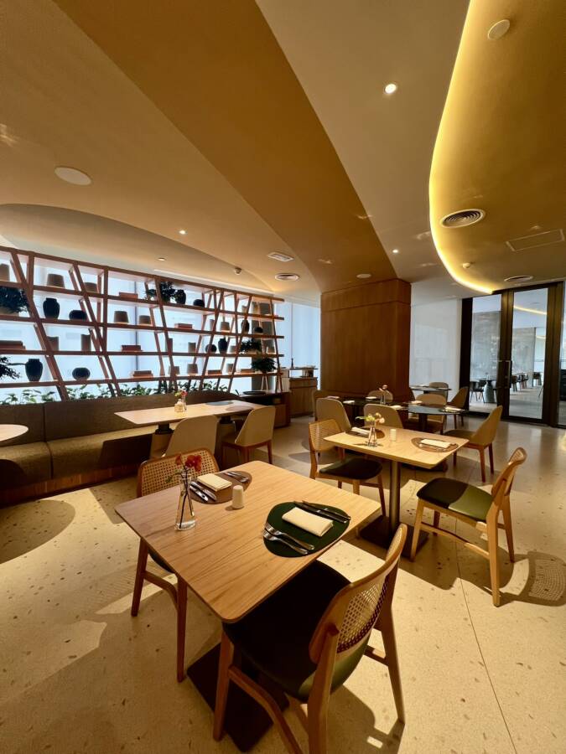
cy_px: 377
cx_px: 283
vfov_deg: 106.2
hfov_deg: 89.9
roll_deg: -0.3
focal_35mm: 13
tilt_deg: -3.5
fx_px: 283
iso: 125
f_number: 1.8
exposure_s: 1/60
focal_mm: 1.57
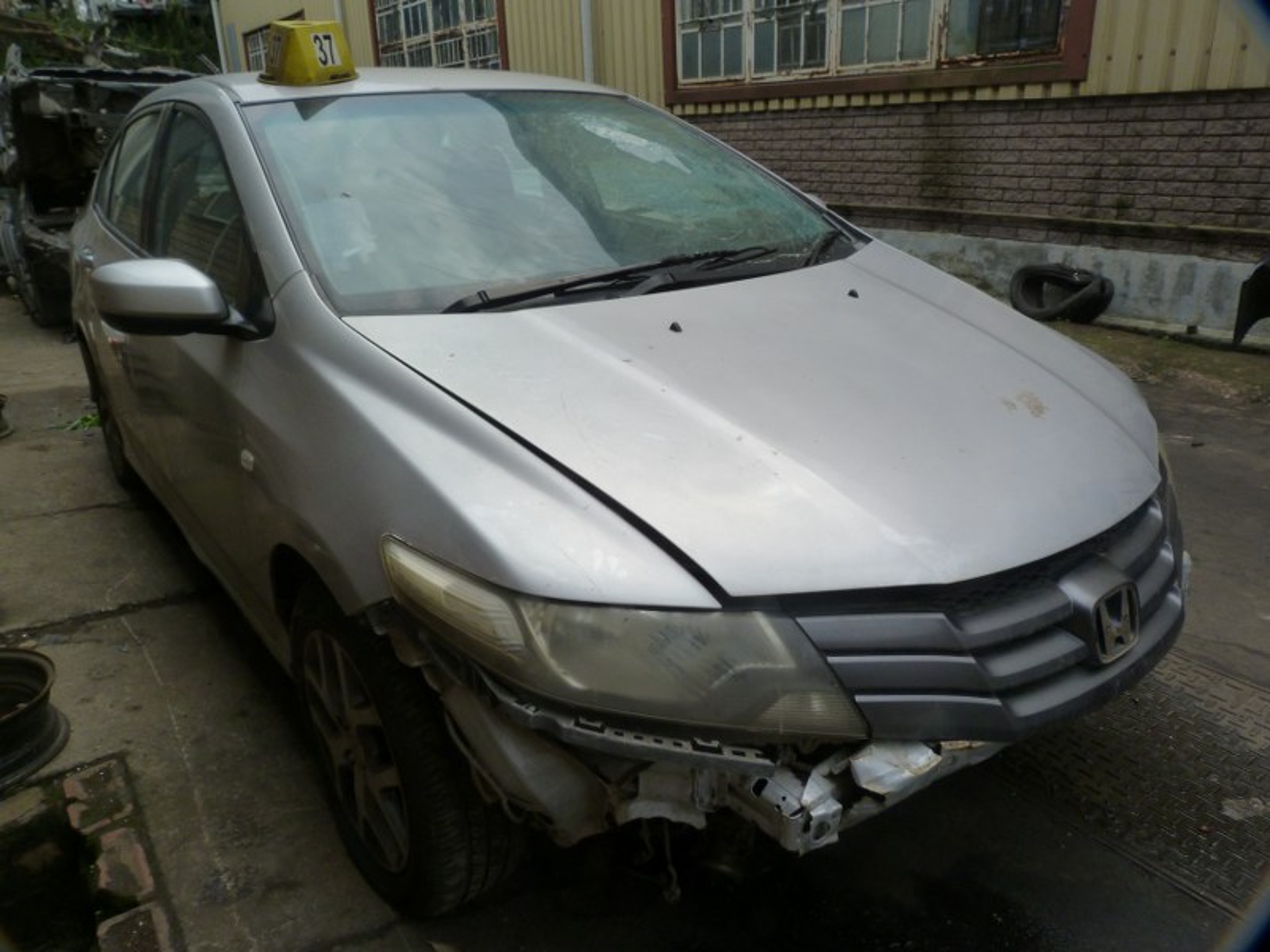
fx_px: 917
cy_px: 476
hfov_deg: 69.4
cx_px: 635
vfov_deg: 54.9
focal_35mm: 25
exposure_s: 1/250
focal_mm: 4.5
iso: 125
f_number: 5.6
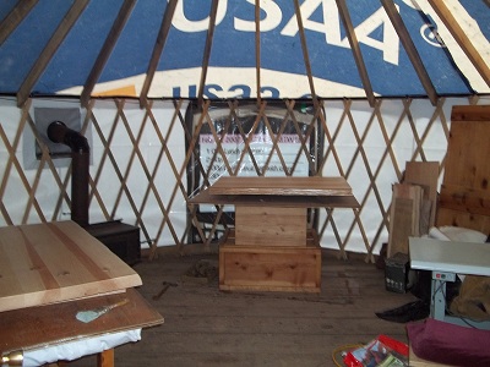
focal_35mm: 32
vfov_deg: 44.2
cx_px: 245
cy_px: 184
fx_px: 453
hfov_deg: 56.8
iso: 160
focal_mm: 5.7
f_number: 2.9
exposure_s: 1/30
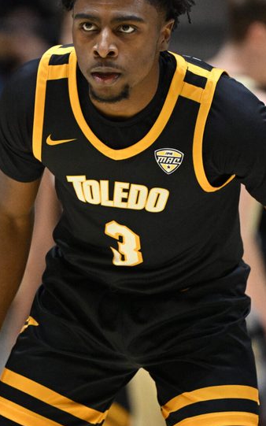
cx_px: 17
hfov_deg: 1.6
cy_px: 163
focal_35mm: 836
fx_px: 9699
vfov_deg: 2.5
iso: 6400
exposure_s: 1/1250
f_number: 4
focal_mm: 370
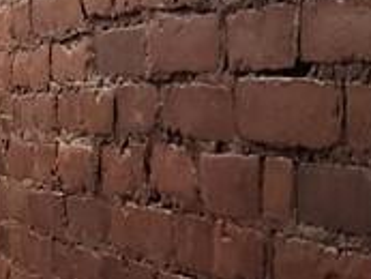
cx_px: -403
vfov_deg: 10.9
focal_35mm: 136
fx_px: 1459
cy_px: 191
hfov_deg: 12.5
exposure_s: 1/40
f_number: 1.8
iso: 640
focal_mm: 5.4
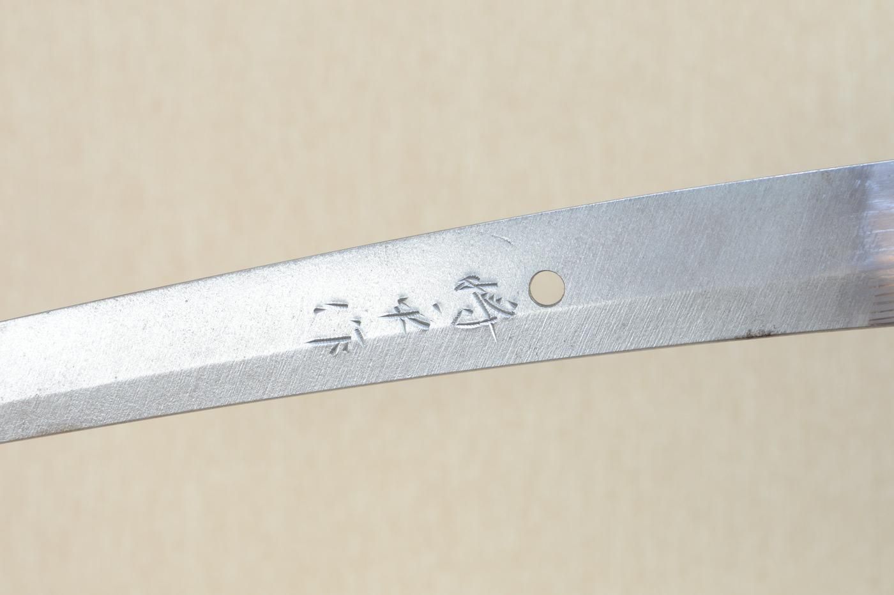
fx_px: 2605
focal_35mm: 105
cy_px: 298
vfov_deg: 13.0
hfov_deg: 19.5
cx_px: 447
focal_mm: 70
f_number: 11
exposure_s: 1/2
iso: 400
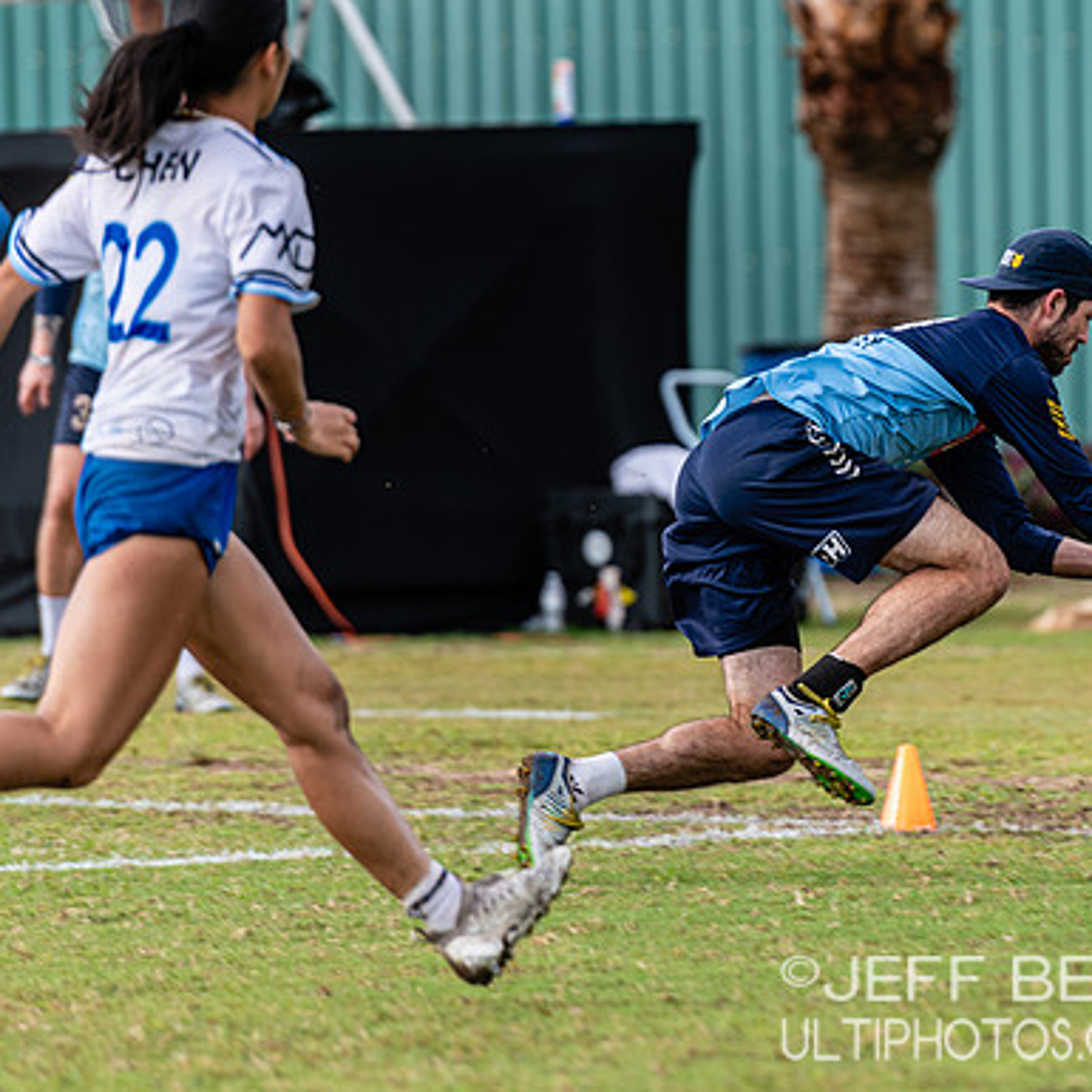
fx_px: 14954
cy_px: 392
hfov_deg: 4.2
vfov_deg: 4.2
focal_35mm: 419
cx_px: 1087
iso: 125
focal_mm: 200
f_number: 3.2
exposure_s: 1/1000
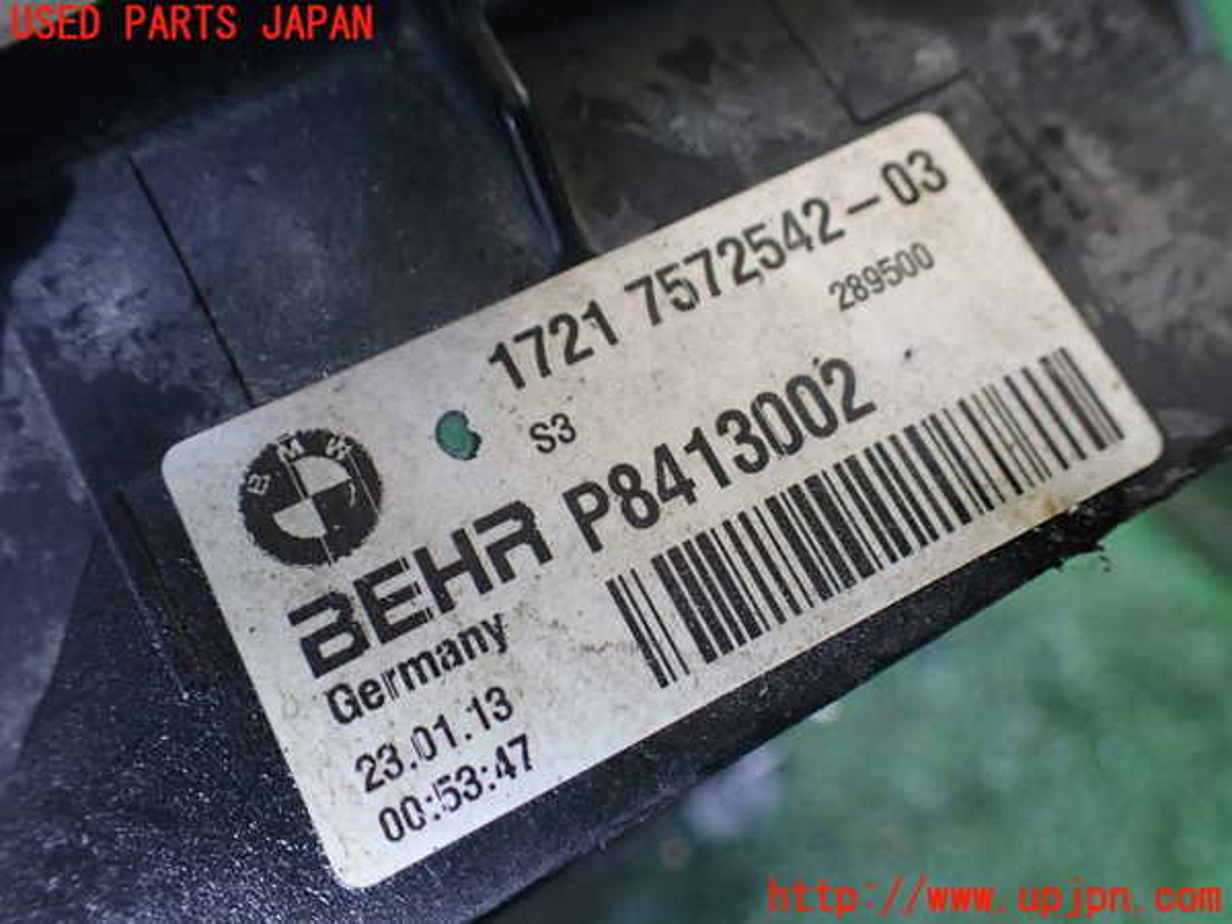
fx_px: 1068
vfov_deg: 46.8
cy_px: 462
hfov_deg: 60.0
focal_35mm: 30
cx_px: 616
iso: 400
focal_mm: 5.4
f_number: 2.3
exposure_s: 1/125
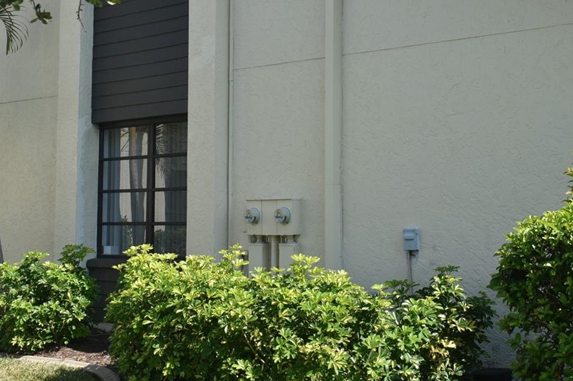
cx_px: 308
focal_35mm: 65
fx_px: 1034
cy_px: 114
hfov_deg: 31.0
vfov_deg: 20.8
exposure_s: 1/400
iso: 200
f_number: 9
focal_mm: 24
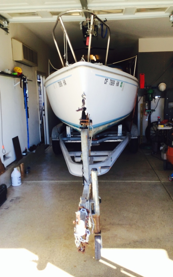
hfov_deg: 39.3
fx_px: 241
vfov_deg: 59.7
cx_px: 99
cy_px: 138
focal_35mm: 32
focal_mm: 4.12
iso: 32
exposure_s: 1/243
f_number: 2.2
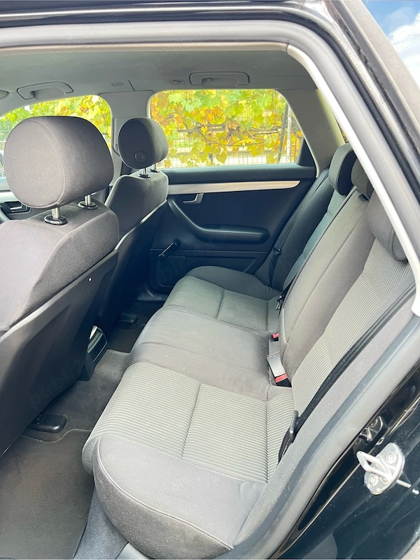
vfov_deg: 67.3
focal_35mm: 26
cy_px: 280
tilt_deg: -22.0
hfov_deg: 53.1
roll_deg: +2.5
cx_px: 210
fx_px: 421
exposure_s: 1/60
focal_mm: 5.7
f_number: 1.5
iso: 160
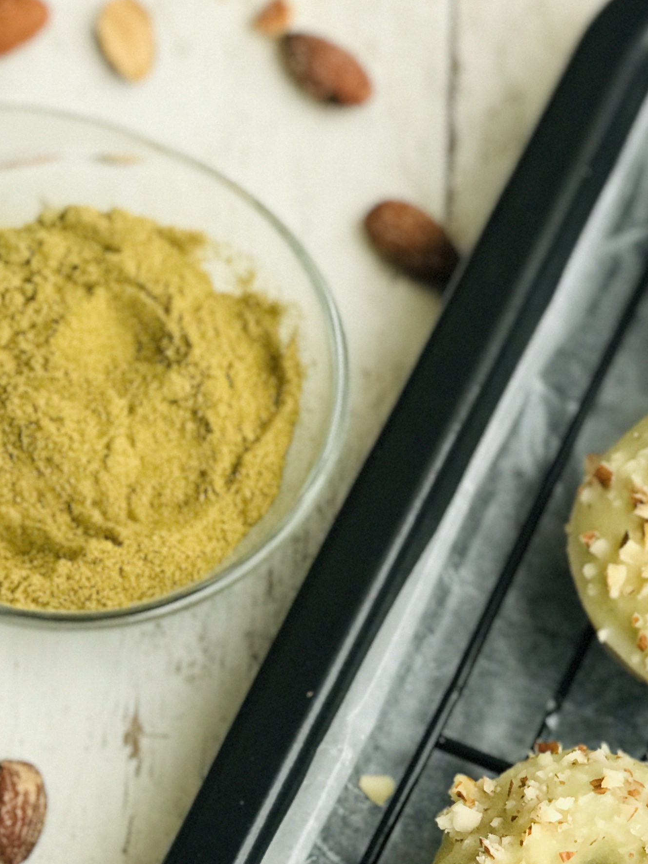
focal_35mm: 130
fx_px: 3245
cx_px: 363
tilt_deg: -71.5
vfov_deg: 14.9
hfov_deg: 11.4
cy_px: 913
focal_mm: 6.6
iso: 64
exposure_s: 1/60
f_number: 2.8
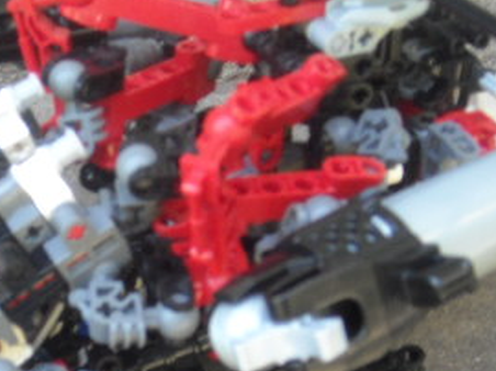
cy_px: 310
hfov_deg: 23.0
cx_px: 61
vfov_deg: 17.6
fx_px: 1188
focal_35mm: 83
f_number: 2.8
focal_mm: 5.7
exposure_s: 1/60
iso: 129
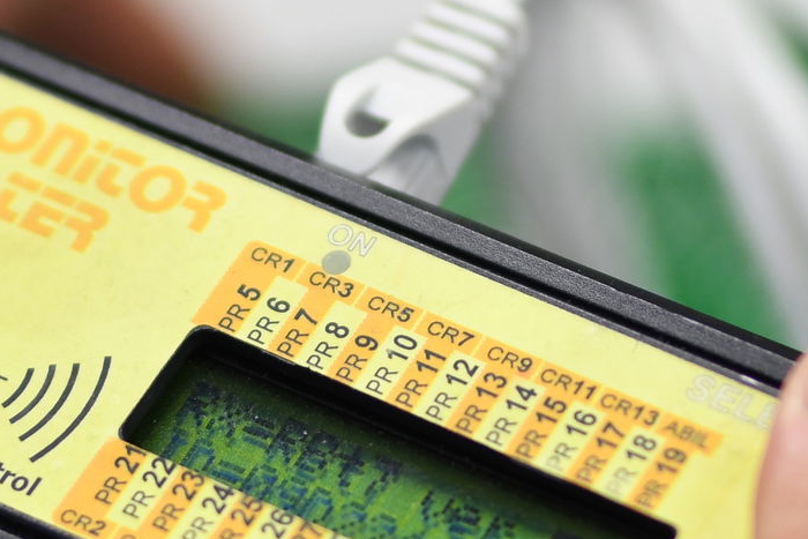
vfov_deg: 3.4
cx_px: 710
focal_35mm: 410
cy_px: 449
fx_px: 9195
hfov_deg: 5.0
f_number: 1.6
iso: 400
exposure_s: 1/250
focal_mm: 85
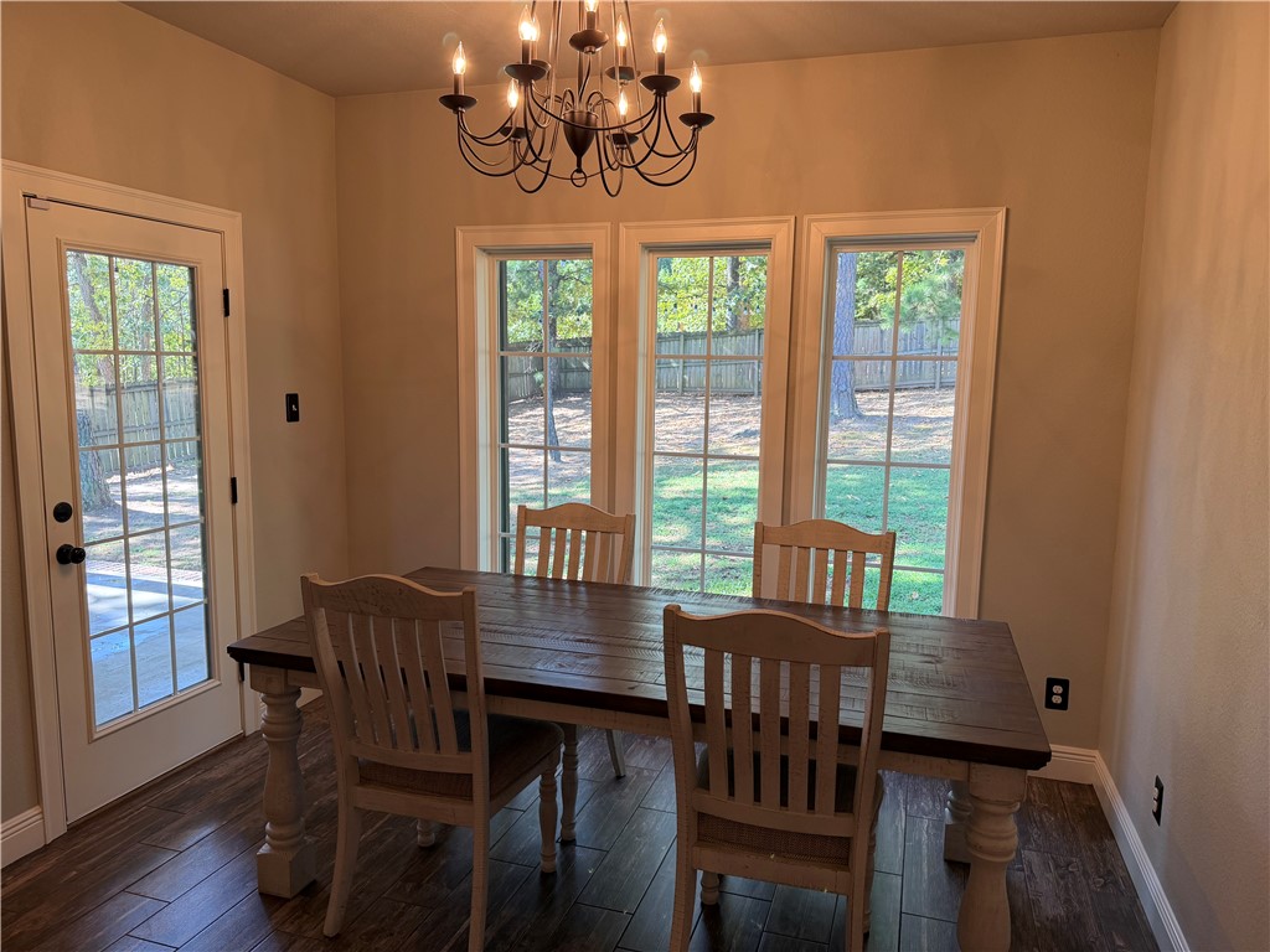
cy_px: 476
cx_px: 635
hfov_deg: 71.6
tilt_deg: -7.6
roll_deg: -0.6
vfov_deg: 56.8
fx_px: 881
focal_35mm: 24
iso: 100
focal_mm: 6.76
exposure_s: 1/120
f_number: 1.78
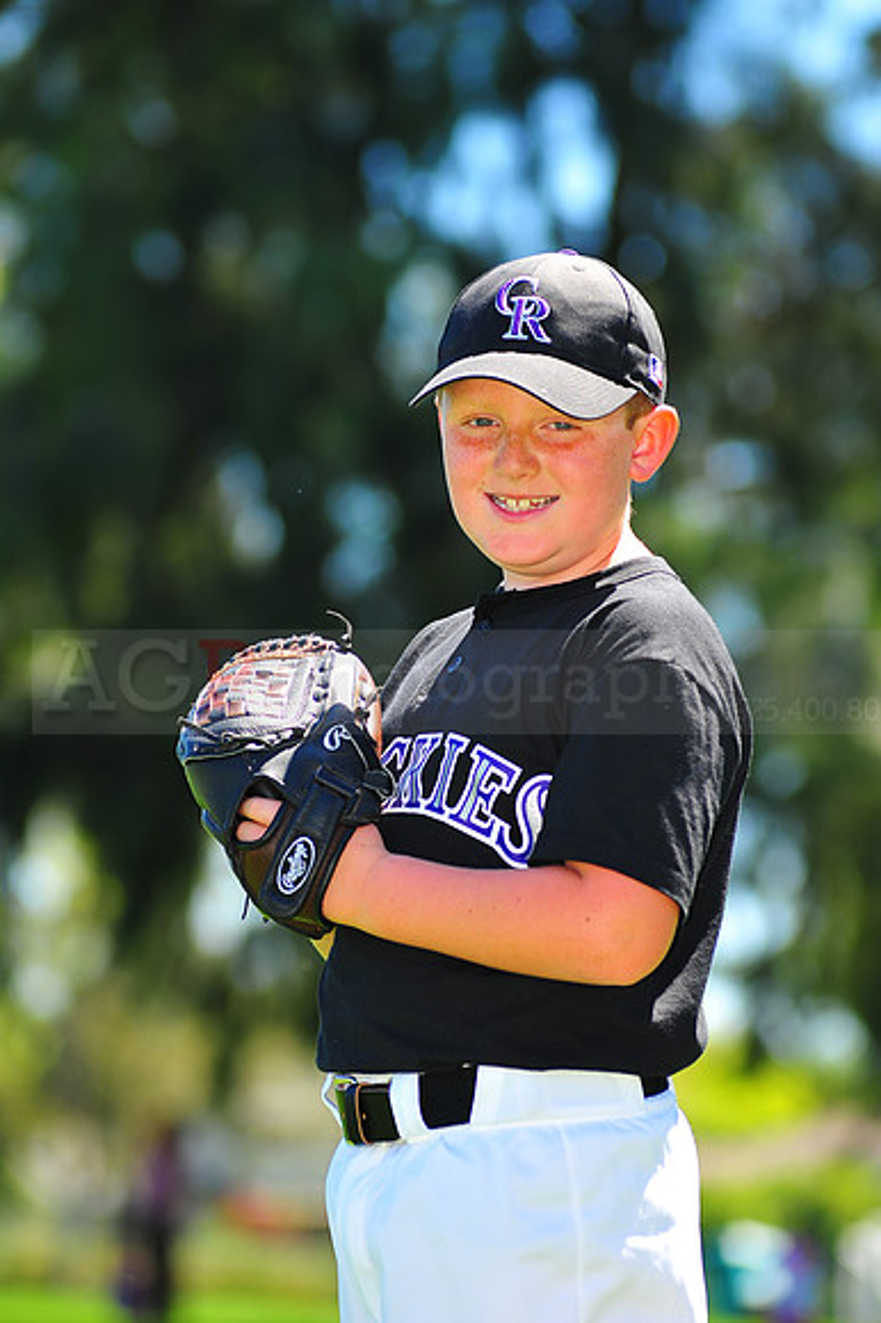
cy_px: 662
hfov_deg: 7.6
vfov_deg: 11.4
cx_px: 440
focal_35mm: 180
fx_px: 6615
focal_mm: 180
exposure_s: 1/400
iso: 200
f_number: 5
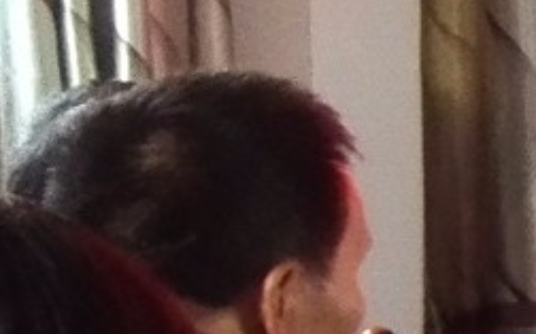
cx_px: 2084
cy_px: 340
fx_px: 3561
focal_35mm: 244
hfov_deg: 6.8
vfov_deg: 5.4
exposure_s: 1/33.4
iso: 320
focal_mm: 3.8
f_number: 2
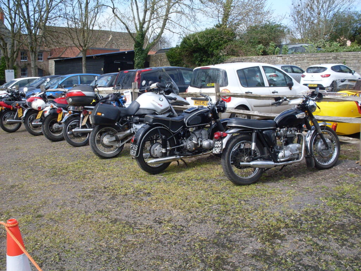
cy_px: 136
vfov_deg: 37.7
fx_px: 396
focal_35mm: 38
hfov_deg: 49.0
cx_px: 180
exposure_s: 1/125
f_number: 8.4
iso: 80
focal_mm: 6.3
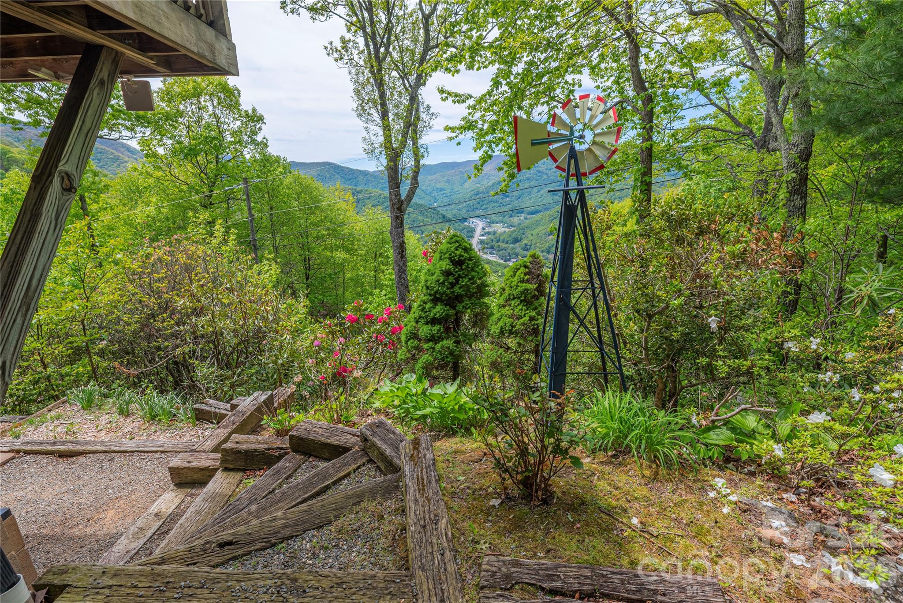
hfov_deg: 93.3
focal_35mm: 17
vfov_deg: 70.5
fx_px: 426
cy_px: 302
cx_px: 452
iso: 320
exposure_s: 1/1000
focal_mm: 17
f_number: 8
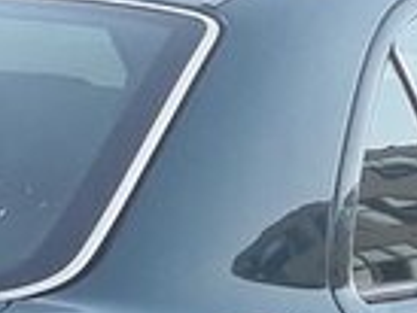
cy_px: 327
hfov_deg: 14.0
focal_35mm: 130
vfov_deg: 11.3
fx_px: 1567
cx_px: 657
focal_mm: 3.6
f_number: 1.9
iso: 40
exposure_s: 1/111
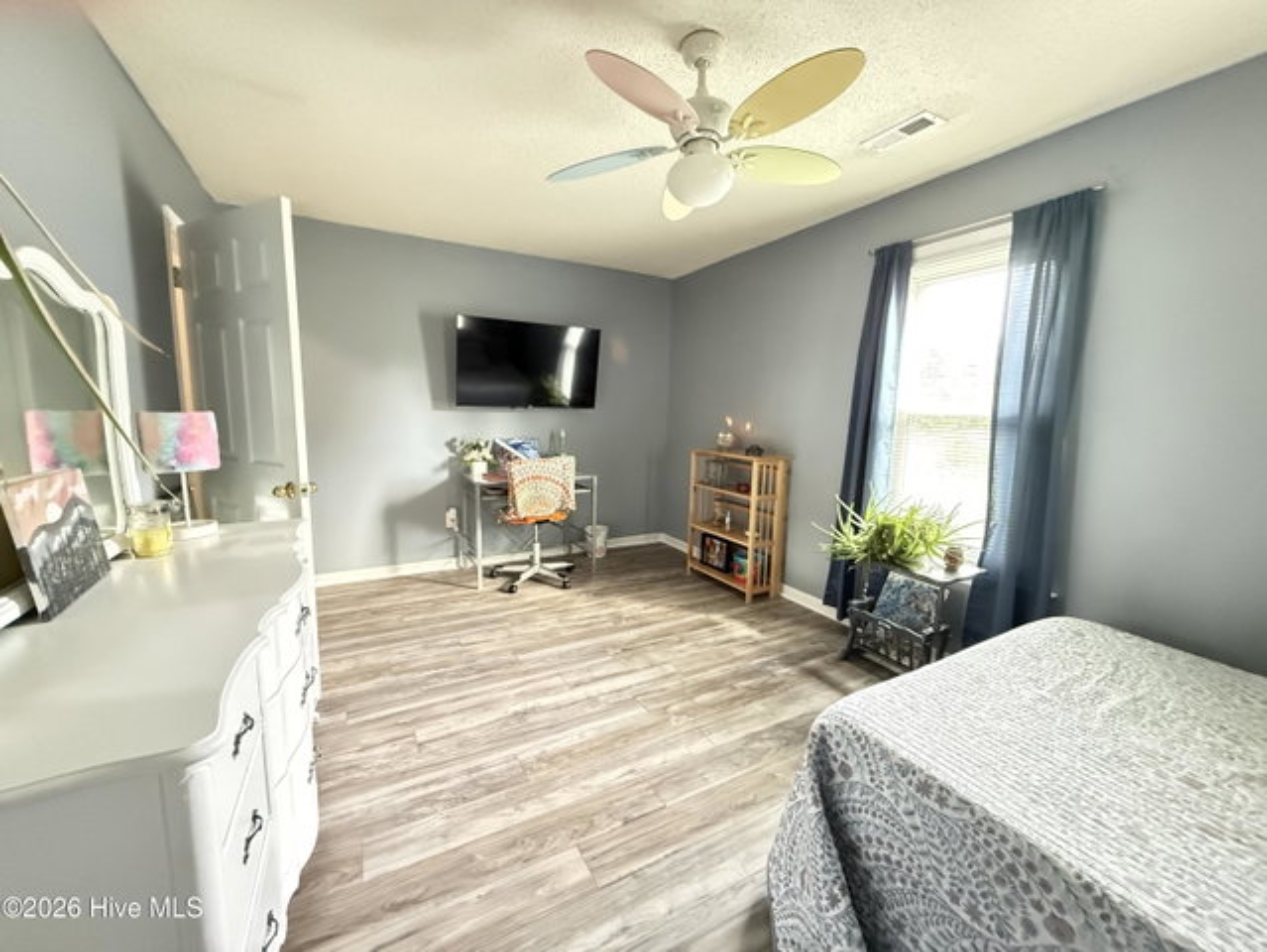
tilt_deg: -7.6
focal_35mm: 14
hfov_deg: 102.0
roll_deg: -1.5
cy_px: 476
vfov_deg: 85.7
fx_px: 513
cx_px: 634
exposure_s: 1/40
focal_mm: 2.22
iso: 1250
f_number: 2.2
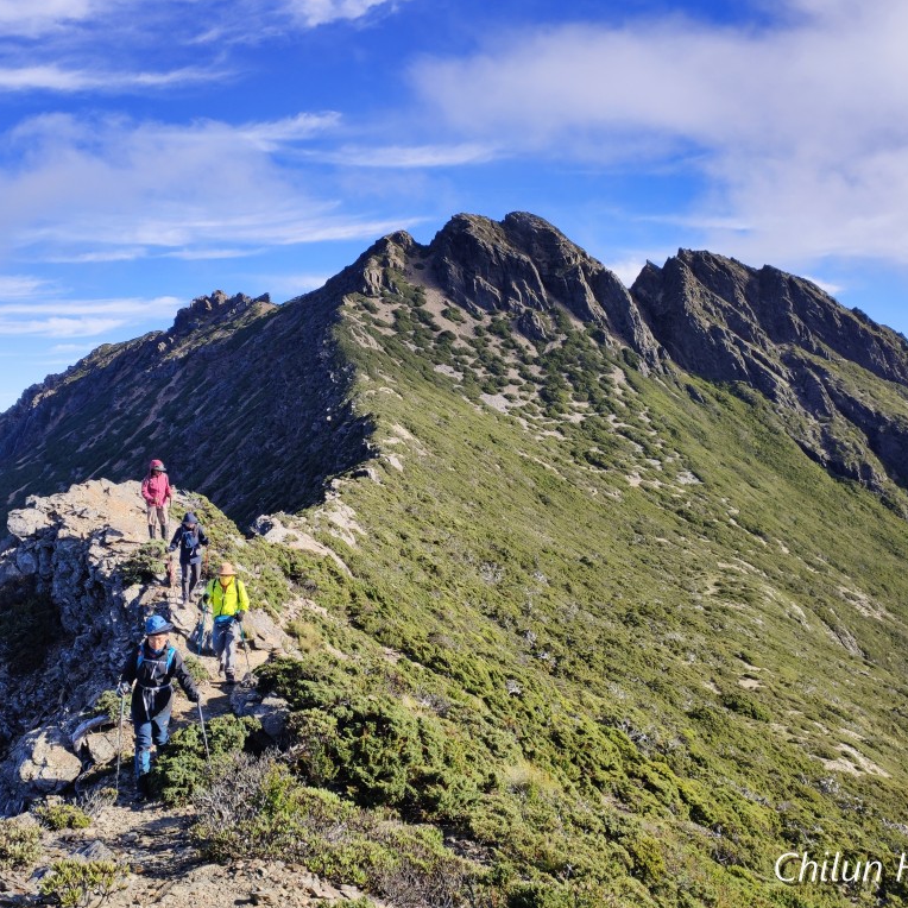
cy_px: 454
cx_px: 360
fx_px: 950
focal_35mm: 32
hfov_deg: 50.7
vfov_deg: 51.1
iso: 112
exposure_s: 1/1902
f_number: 1.75
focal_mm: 4.75
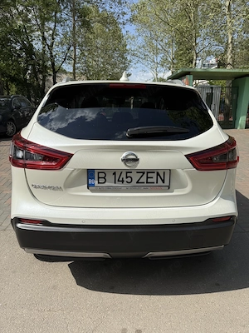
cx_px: 124
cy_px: 166
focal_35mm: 24
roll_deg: -0.1
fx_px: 230
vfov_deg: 71.6
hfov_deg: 56.8
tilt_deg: -12.6
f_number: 1.78
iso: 80
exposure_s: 1/5319
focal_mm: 6.76
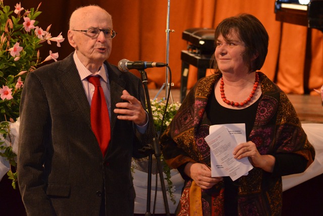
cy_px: 108
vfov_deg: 8.7
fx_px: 1413
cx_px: 162
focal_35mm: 158
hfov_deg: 13.0
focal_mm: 105
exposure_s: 1/60
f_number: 4.8
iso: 3200
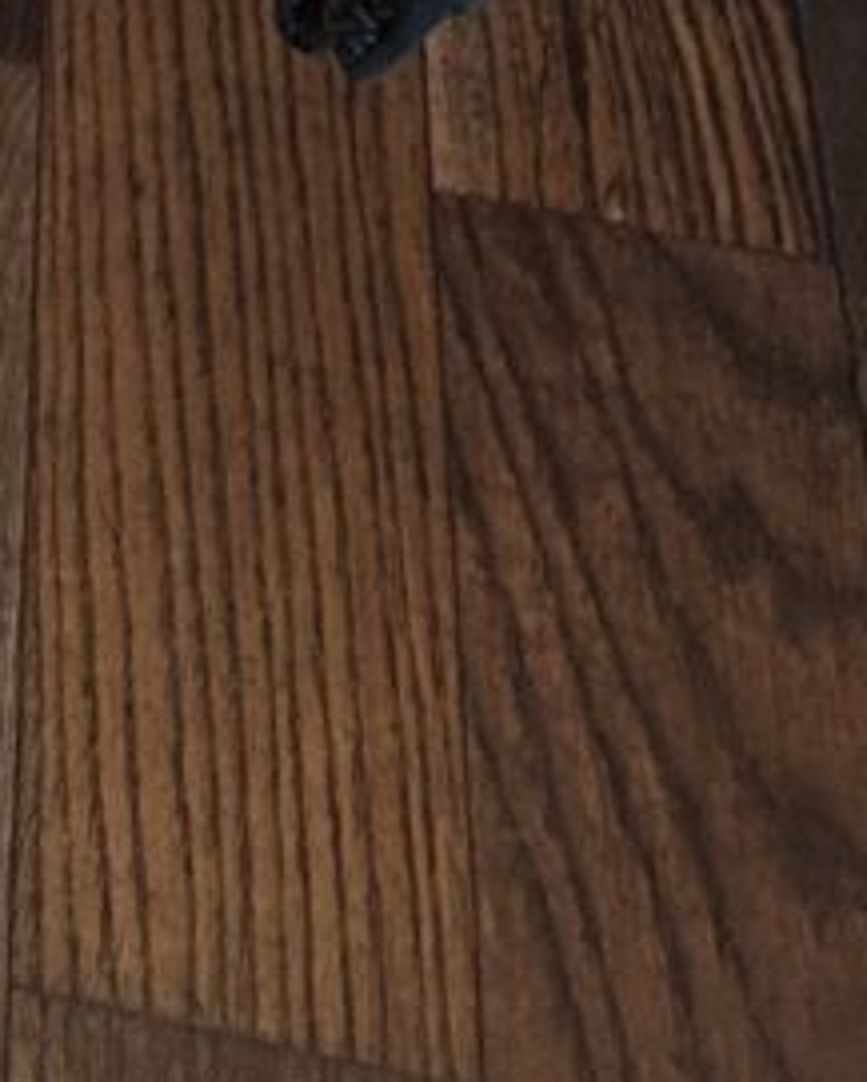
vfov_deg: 10.1
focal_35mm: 150
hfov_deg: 9.4
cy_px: -1964
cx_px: -1051
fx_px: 4809
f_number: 1.5
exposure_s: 1/49
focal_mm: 5.7
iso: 200
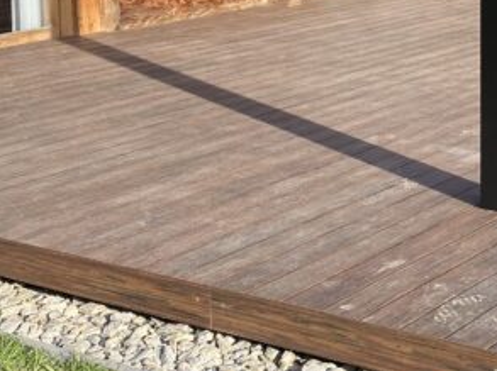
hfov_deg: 20.8
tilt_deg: -10.0
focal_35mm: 91
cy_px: 44
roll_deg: -0.4
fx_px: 1305
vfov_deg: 16.0
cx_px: 514
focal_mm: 4.25
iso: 32
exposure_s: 1/742
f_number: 1.8
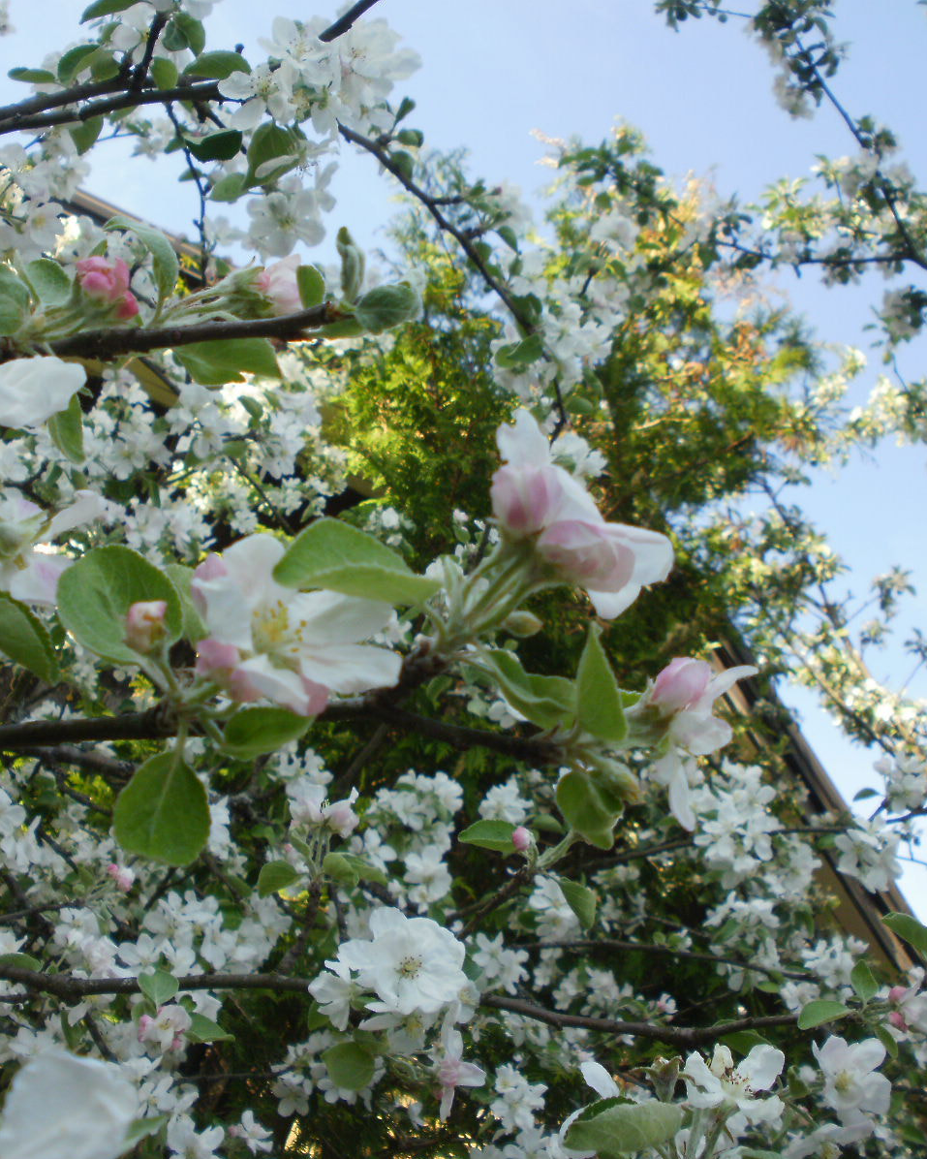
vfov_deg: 39.5
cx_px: 417
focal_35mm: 47
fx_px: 1612
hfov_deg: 32.1
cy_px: 580
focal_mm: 6.3
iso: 100
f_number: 3.5
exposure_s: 1/250
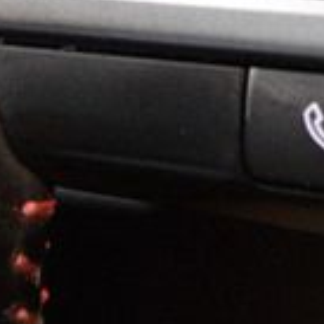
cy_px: -118
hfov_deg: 8.3
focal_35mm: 207
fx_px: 2192
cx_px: 442
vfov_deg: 8.3
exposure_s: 1/60
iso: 6400
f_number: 5
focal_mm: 35
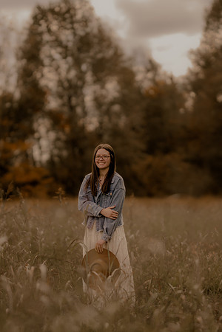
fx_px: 1175
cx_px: 111
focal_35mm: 127
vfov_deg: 16.1
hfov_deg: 10.8
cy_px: 166
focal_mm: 85
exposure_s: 1/3200
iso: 200
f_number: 1.4
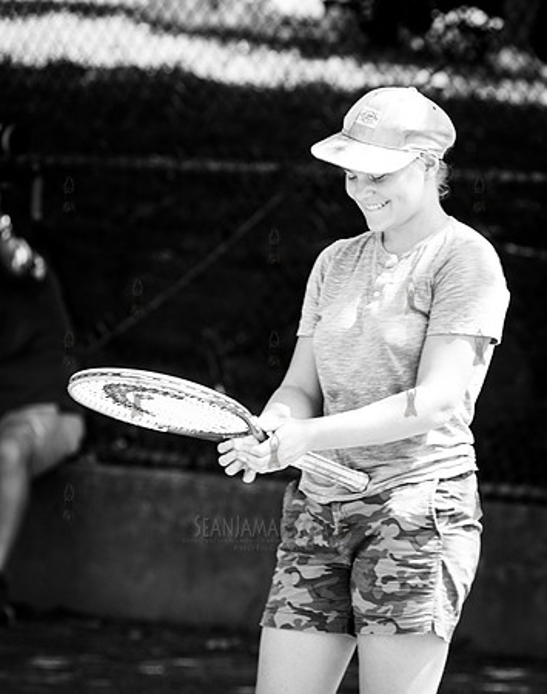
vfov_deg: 5.8
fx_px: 6825
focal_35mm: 334
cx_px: 421
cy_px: 373
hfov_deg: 4.6
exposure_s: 1/200
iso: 125
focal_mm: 145
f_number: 4.5
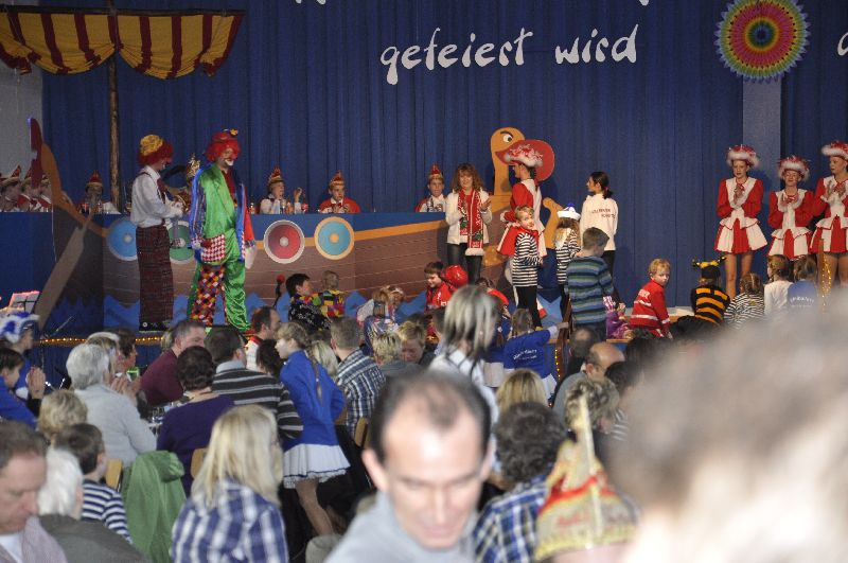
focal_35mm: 128
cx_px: 424
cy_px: 282
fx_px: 2999
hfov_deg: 16.1
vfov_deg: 10.7
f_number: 5.6
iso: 720
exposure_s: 1/60
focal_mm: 85
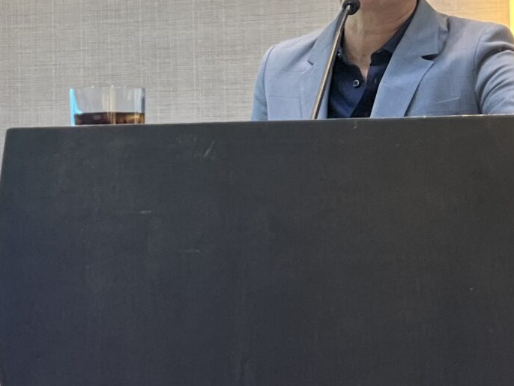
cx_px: -31
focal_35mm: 97
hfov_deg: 19.5
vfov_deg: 15.2
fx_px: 1441
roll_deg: -2.3
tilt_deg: +4.3
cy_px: 114
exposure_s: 1/120
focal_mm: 5.7
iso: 64
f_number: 1.5
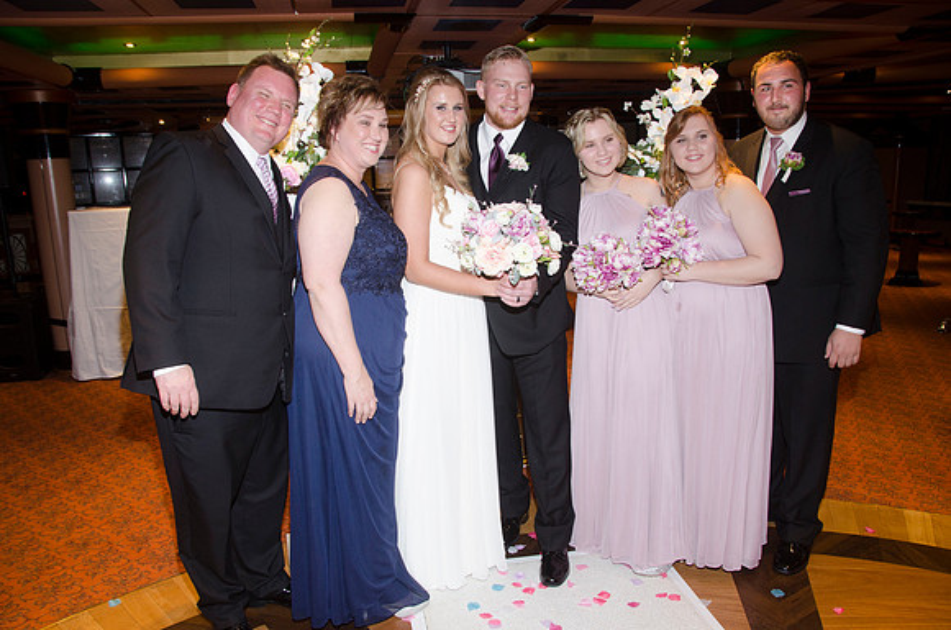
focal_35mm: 27
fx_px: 712
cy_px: 315
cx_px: 476
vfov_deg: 47.7
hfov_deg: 67.5
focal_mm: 18
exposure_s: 1/60
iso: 400
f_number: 5.6
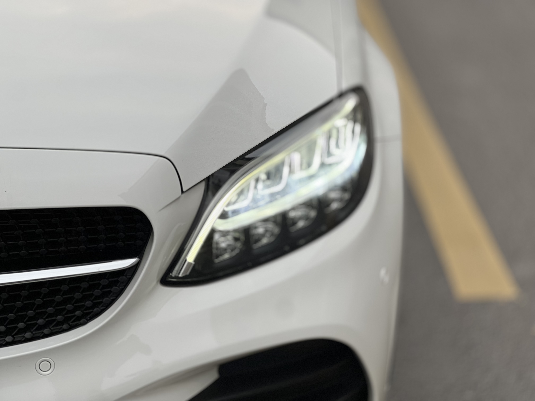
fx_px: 1190
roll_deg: -0.7
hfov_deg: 25.3
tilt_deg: -20.4
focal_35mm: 77
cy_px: 200
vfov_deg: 19.1
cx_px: 268
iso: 40
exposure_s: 1/100
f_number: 2.8
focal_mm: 9
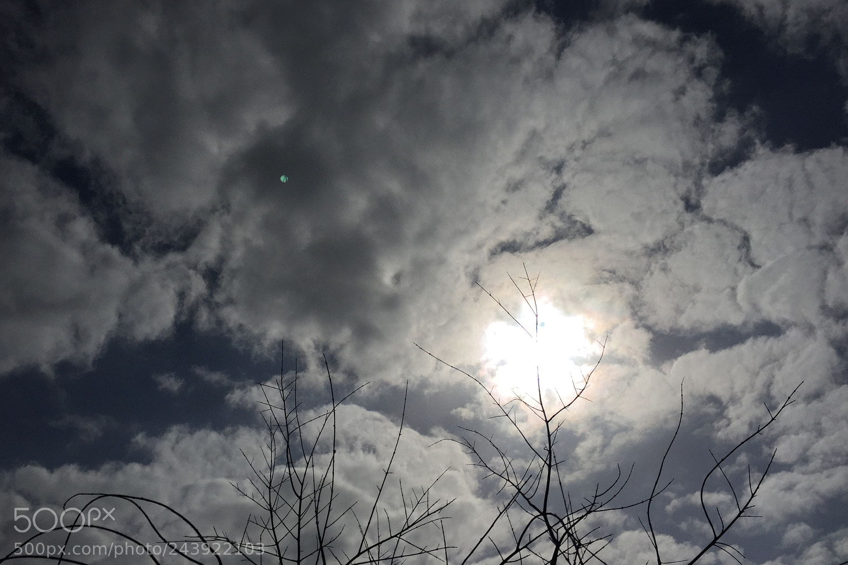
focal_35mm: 31
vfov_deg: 42.3
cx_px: 416
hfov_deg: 60.3
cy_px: 265
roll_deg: +1.2
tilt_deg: +42.0
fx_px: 730
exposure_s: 1/40000
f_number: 2.2
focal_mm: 4.15
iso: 32
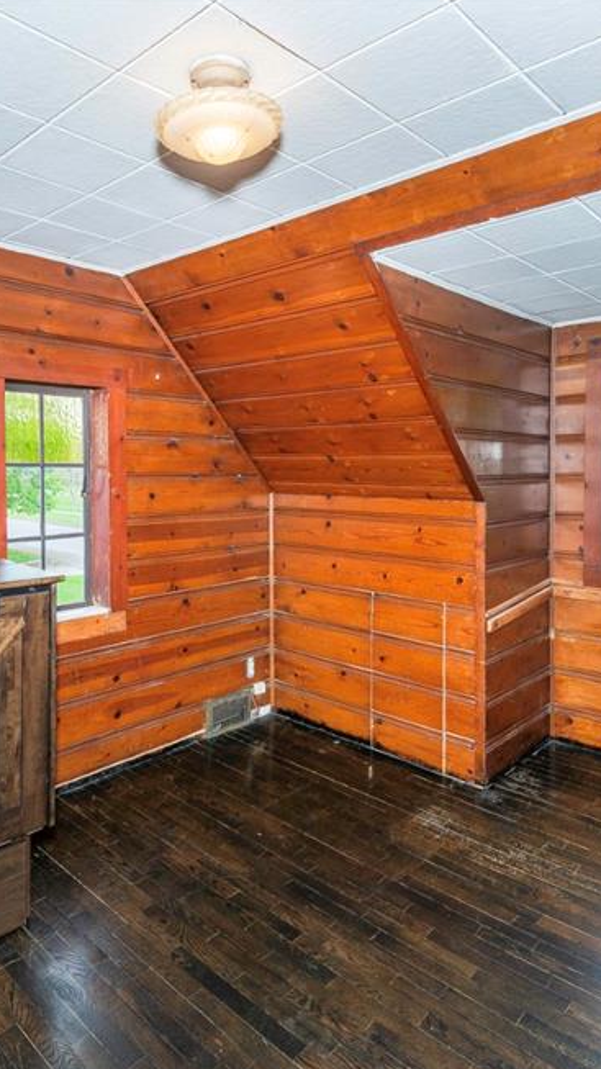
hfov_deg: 49.3
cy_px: 554
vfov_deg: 78.7
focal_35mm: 23
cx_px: 253
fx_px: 652
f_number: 5.6
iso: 100
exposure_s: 1/60
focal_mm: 14
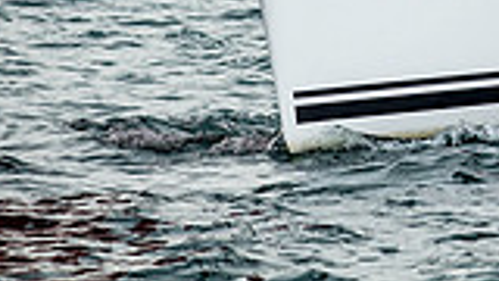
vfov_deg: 2.1
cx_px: 858
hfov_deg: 3.7
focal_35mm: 587
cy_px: -315
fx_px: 7767
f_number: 5
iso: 250
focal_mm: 155
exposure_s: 1/1600
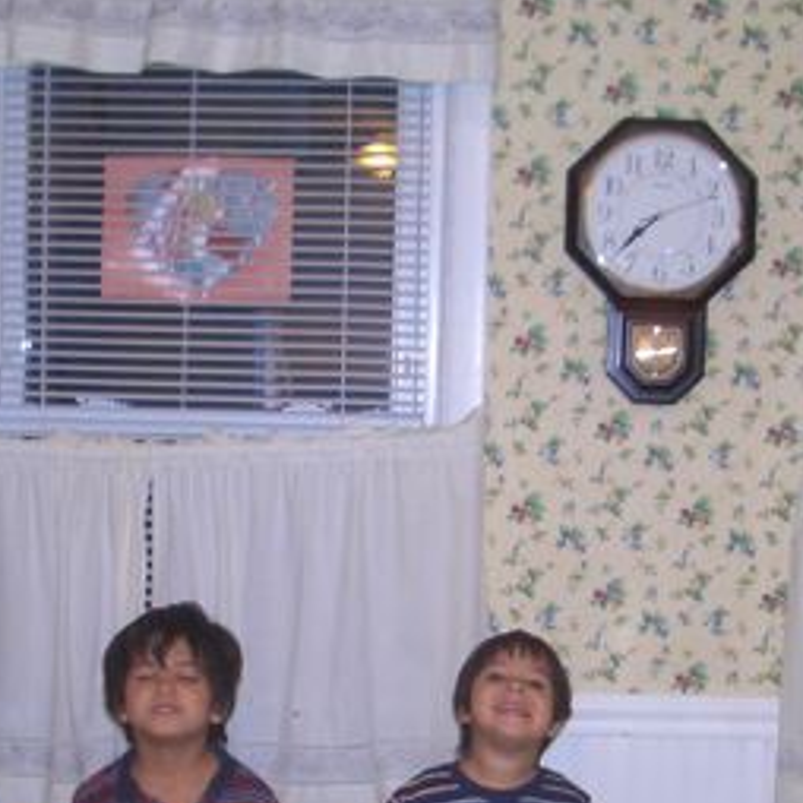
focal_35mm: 78
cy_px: 702
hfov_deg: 22.2
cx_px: 354
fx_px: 2047
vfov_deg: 21.8
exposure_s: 1/60
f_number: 2.6
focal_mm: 5.8
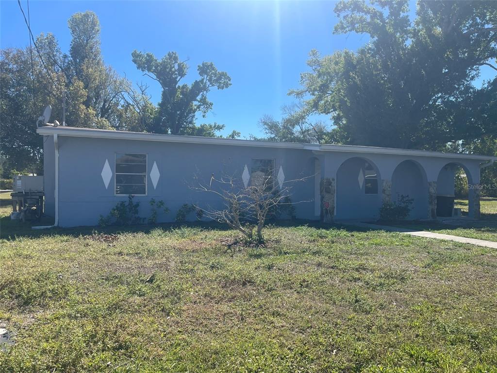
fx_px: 359
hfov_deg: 69.4
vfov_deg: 54.9
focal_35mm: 25
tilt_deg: +1.2
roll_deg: -0.1
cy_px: 186
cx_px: 248
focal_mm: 5.1
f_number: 1.6
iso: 32
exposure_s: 1/3165
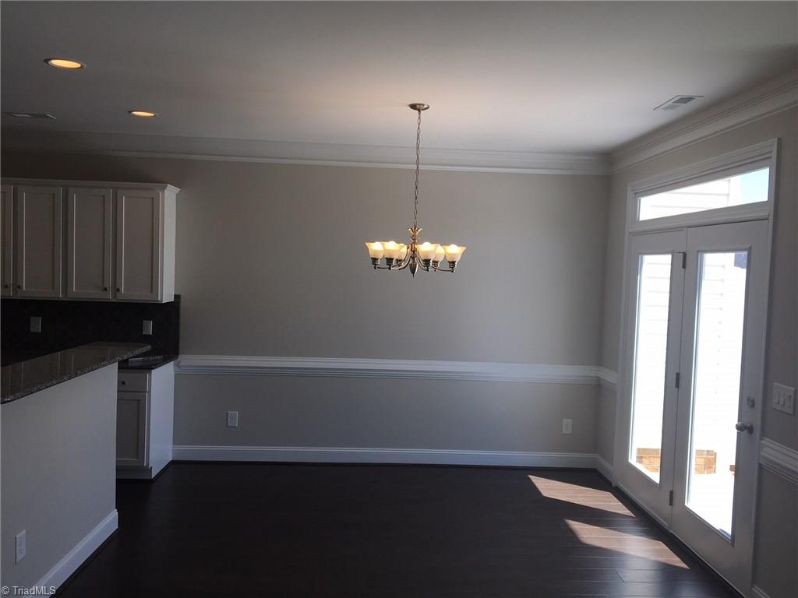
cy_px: 299
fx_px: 669
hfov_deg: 61.7
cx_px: 399
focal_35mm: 29
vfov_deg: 48.2
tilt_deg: -2.6
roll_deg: -1.9
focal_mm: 4.15
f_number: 2.2
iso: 25
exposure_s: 1/364
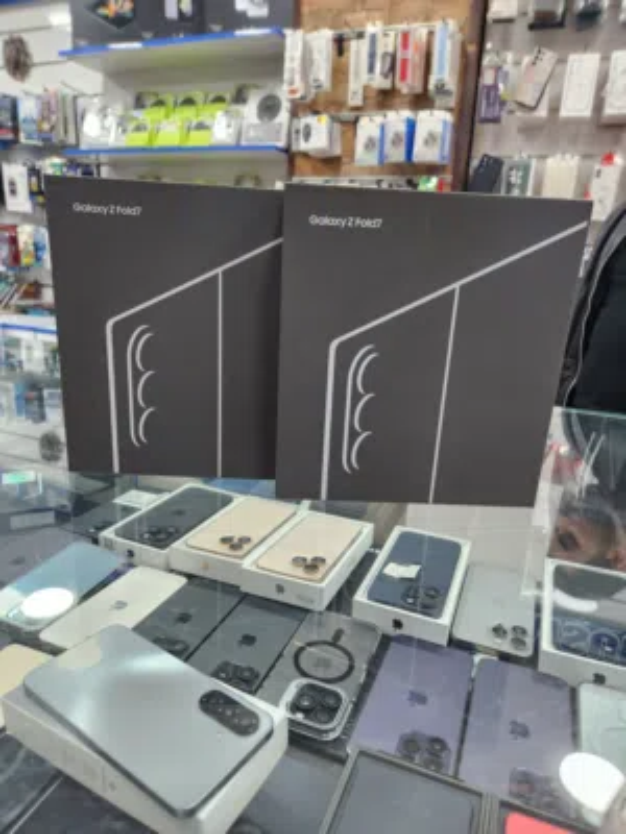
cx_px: 313
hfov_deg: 58.9
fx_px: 555
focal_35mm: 23
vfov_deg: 73.9
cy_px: 417
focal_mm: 5.4
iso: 160
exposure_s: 1/180
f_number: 1.8
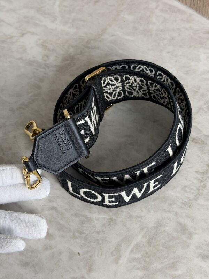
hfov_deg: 30.3
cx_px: 104
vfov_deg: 39.7
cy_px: 140
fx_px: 386
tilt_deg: -56.0
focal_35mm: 48
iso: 64
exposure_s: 1/60
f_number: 1.78
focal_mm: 6.76
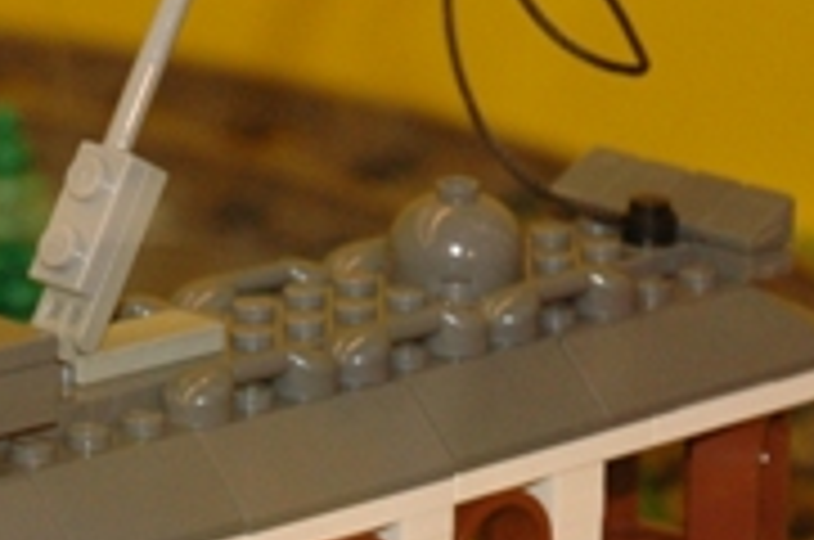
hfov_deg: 6.5
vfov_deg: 4.3
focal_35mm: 318
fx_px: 7178
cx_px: 288
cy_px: 450
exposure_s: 1/100
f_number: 4.5
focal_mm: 48
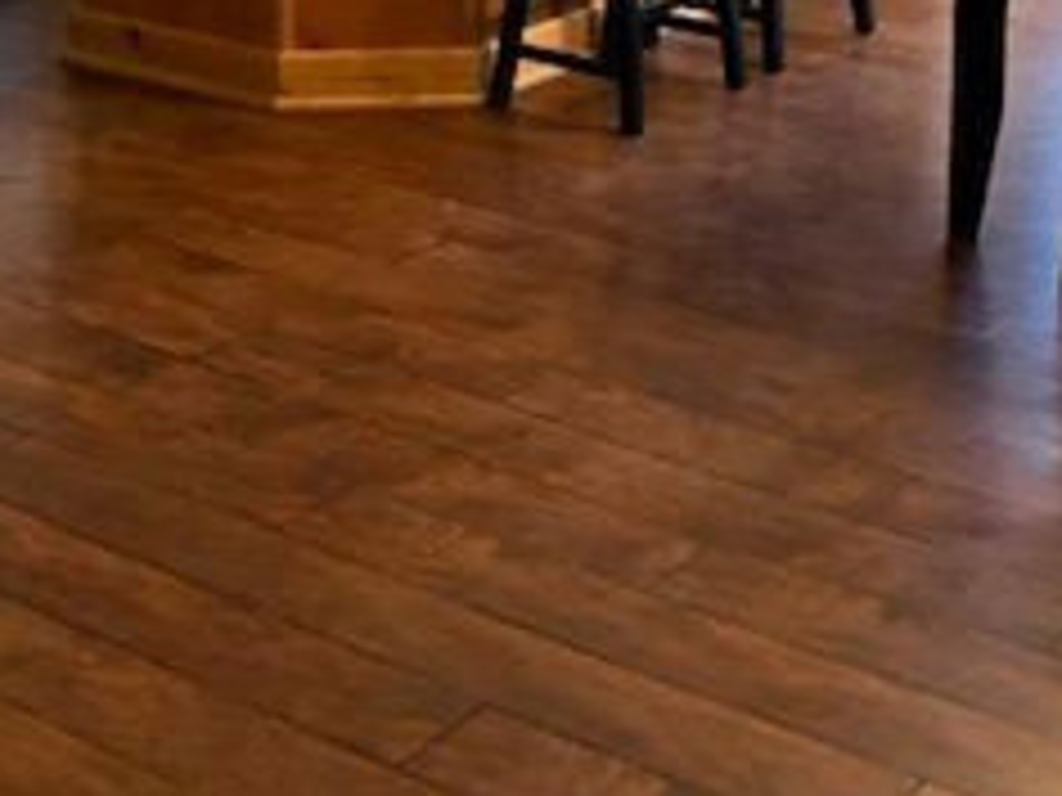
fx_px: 2332
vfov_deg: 18.0
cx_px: 572
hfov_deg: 25.7
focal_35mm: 76
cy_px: -270
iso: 64
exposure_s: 1/15
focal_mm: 3.99
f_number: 1.8
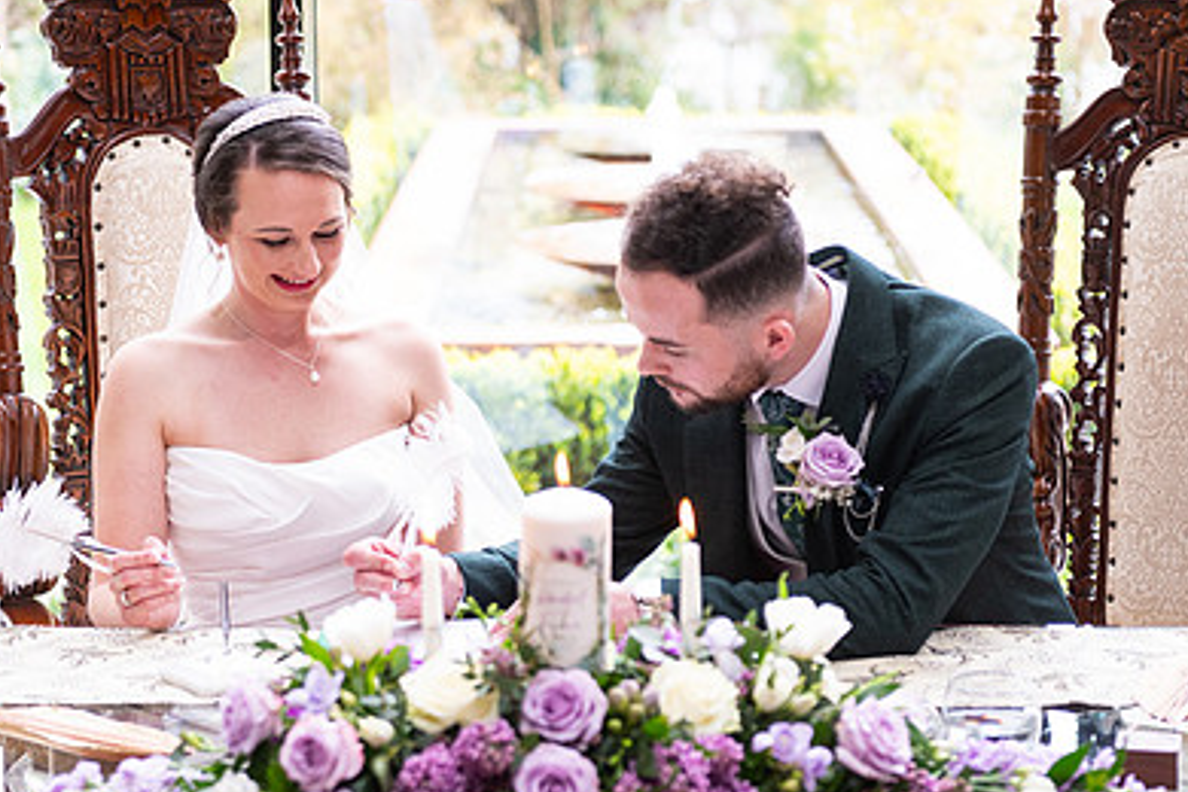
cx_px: 545
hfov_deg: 19.6
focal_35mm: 104
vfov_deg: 13.1
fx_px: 3432
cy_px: 254
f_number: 3.5
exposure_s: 1/200
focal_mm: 70
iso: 500
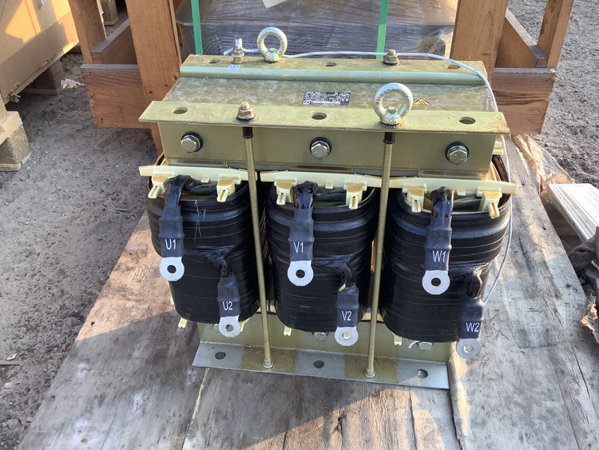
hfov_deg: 58.3
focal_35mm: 31
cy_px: 225
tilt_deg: -40.4
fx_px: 537
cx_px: 300
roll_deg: -0.3
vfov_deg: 45.5
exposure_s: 1/120
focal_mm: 3.3
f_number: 2.4
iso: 32
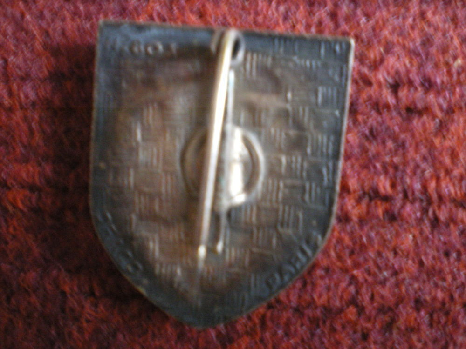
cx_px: 233
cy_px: 174
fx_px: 512
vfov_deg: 37.7
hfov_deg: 49.0
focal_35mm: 38
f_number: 3.1
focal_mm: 6.3
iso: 400
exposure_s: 1/5
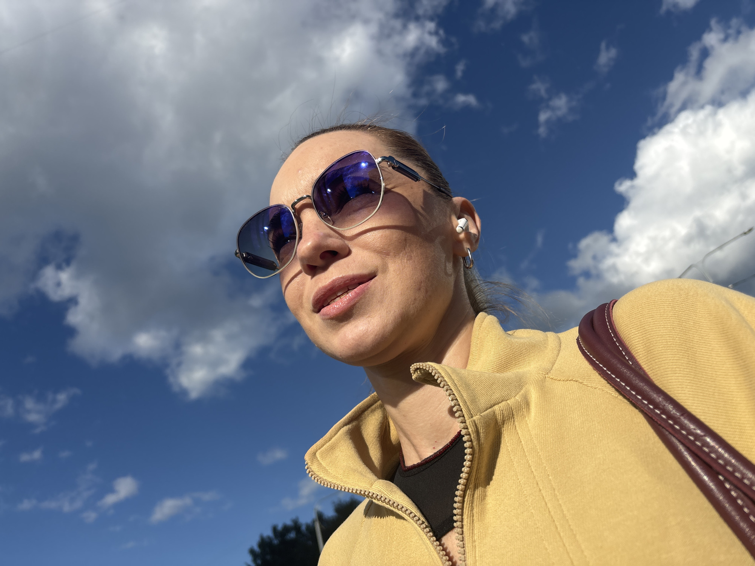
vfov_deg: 53.1
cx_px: 378
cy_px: 283
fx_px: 567
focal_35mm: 26
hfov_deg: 67.3
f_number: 1.6
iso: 50
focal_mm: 5.96
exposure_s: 1/4255
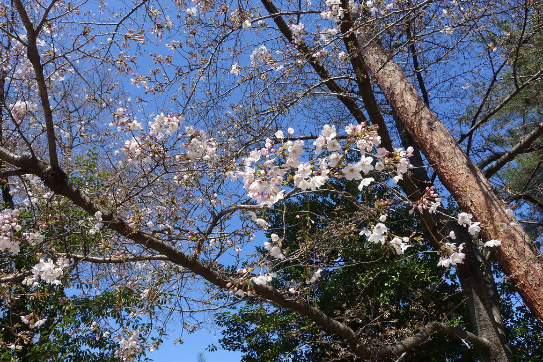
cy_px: 180
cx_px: 265
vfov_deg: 43.6
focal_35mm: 30
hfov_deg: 61.9
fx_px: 452
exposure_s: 1/400
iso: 125
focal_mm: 10.7
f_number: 5.6
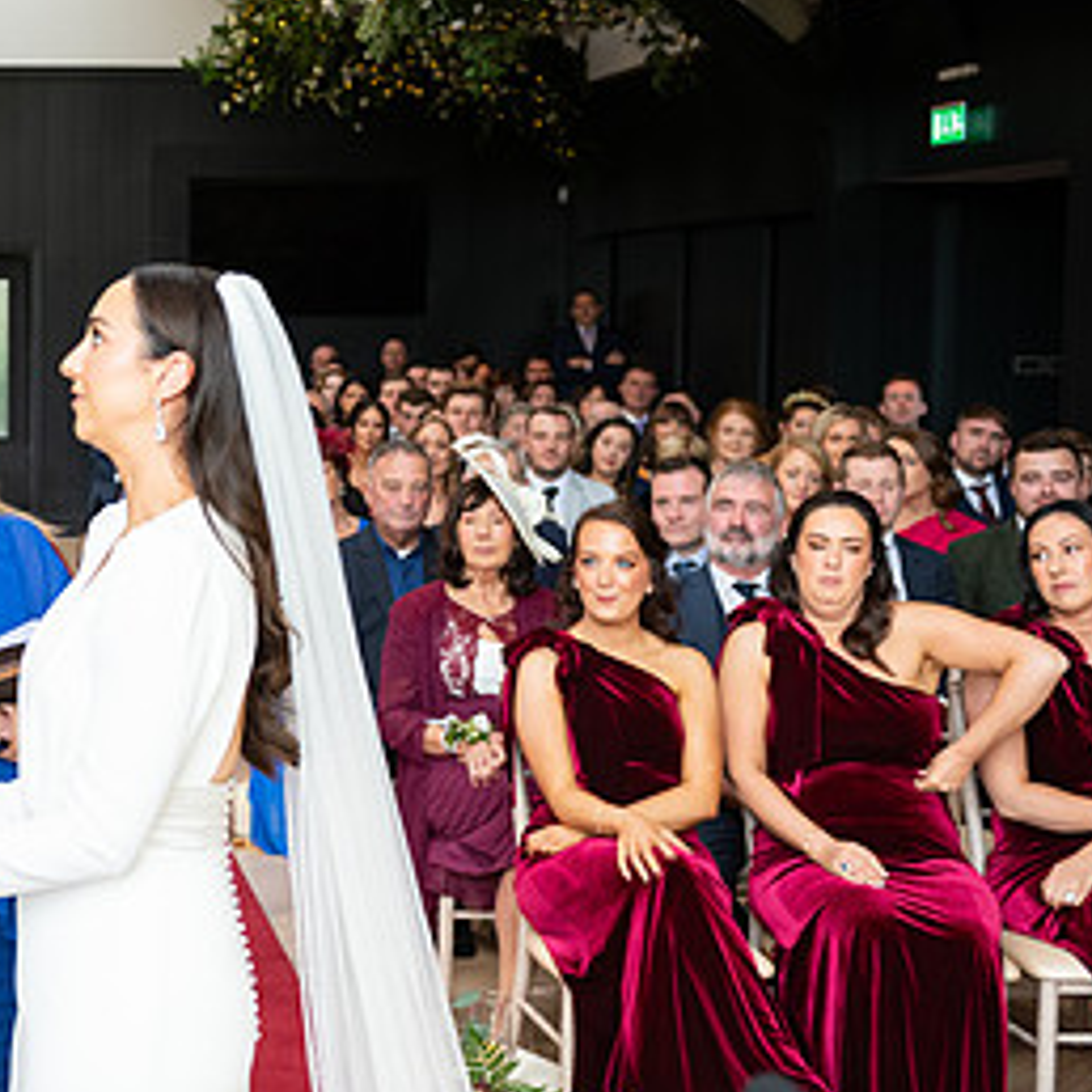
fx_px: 2391
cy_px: 472
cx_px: -93
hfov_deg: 24.1
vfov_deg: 25.7
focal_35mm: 67
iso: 640
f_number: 3.5
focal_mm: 35
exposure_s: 1/160
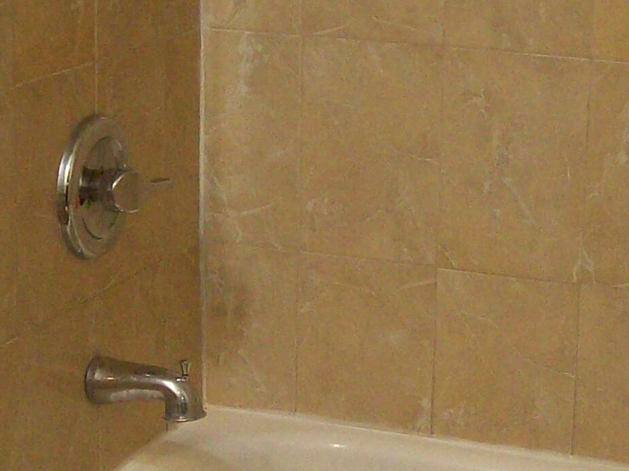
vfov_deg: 12.6
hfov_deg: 16.8
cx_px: 351
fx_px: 2126
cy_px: 305
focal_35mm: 117
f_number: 2.7
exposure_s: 1/64
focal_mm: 6
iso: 200
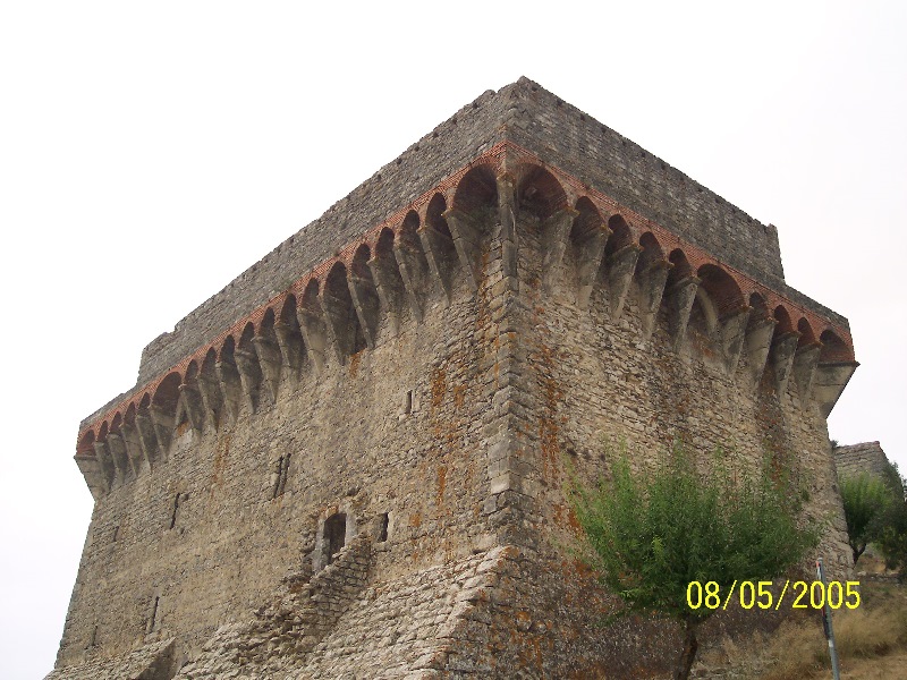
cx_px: 454
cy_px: 340
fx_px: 996
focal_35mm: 38
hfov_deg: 49.0
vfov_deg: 37.7
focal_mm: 8
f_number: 2.8
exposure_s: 1/60
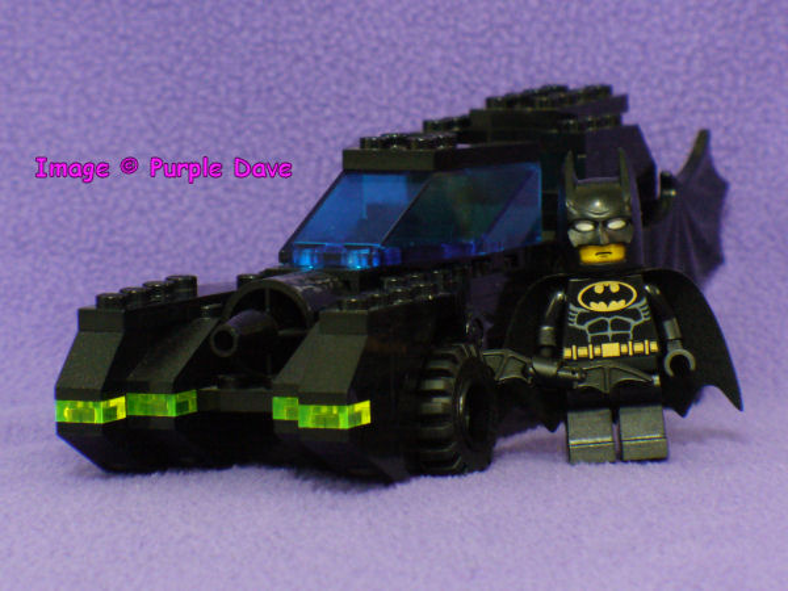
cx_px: 394
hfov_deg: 8.9
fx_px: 5054
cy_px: 296
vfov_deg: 6.7
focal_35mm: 222
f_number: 4.5
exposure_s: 1/1.6
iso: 200
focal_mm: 36.6
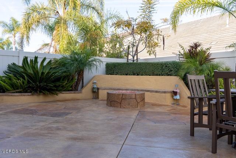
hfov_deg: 61.9
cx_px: 118
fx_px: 197
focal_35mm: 30
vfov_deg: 43.7
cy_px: 79
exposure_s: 1/60
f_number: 8
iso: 160
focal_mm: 30
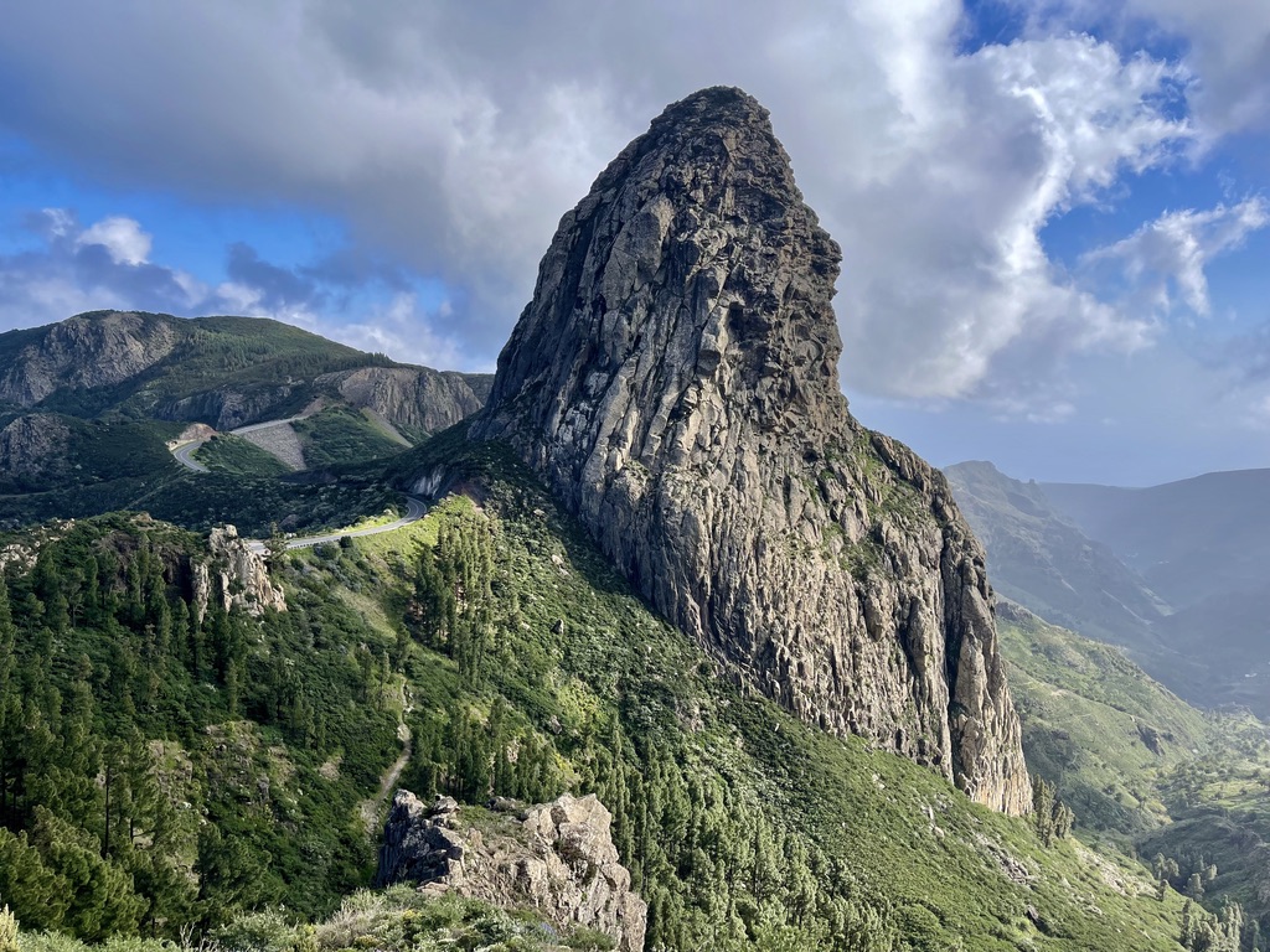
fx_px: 954
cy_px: 476
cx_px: 635
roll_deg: -1.7
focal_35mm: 26
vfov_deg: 53.1
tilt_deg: -7.5
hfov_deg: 67.3
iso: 32
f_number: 1.6
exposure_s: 1/3559
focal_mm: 5.1
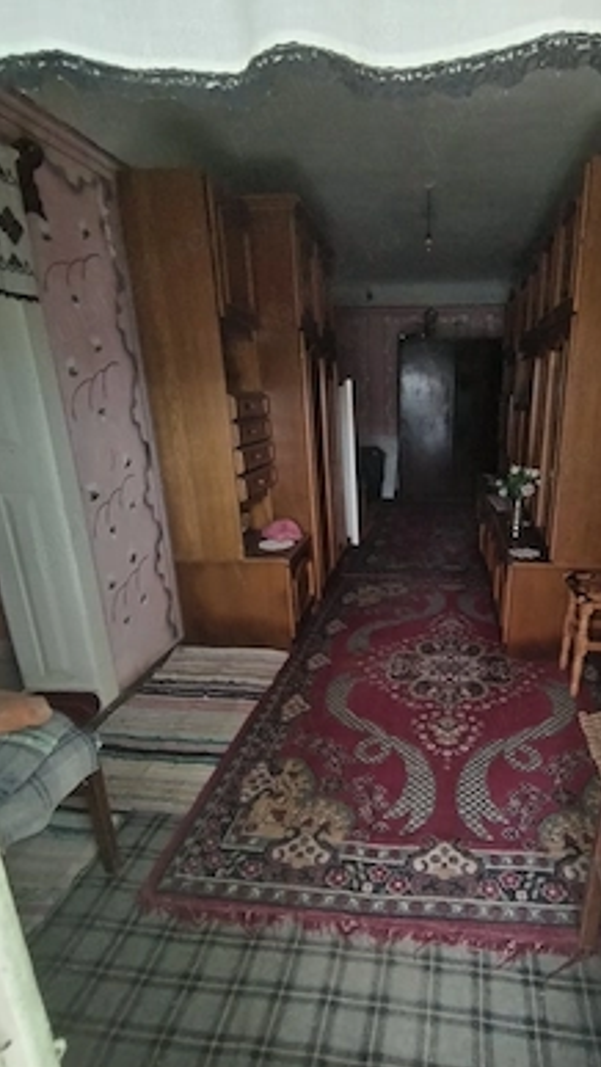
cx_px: 408
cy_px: 549
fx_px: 509
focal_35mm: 18
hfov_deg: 59.4
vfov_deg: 92.6
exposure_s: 1/50
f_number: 2.2
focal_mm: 1.42
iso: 227
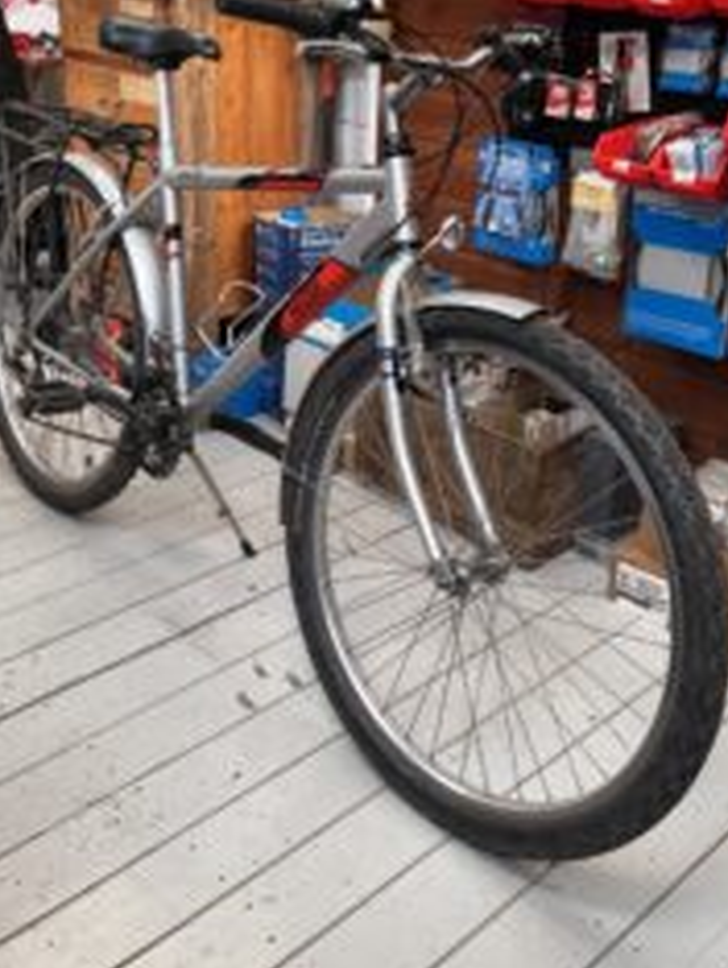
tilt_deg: -16.2
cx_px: 347
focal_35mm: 40
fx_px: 1120
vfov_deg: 45.5
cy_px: 273
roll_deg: -1.1
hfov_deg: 36.0
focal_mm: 5.1
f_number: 1.6
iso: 50
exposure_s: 1/121
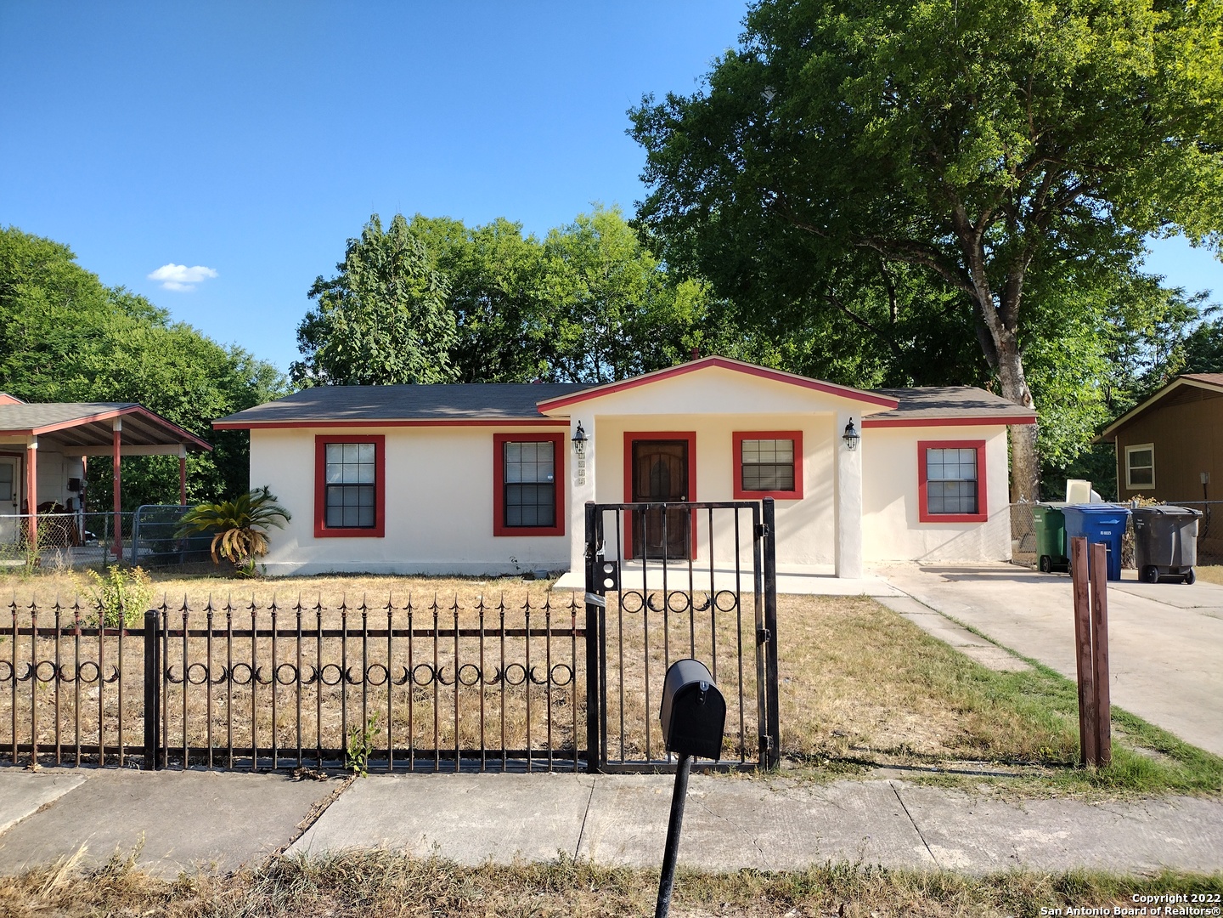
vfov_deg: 51.4
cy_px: 459
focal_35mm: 27
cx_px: 612
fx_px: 954
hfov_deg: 65.3
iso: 100
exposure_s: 1/1320
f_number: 1.7
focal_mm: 4.71
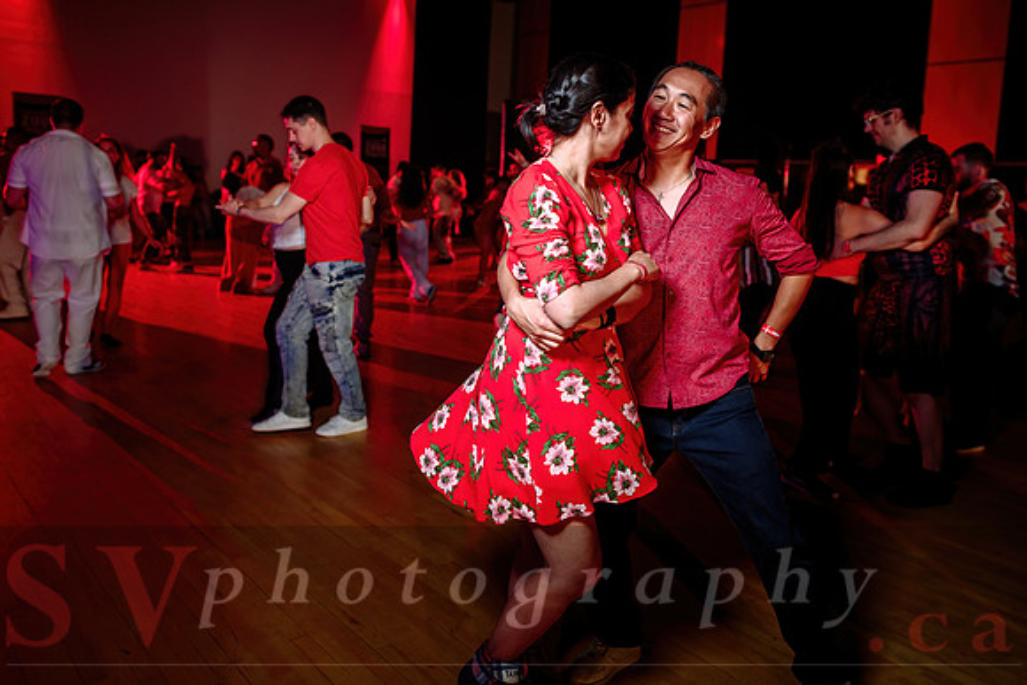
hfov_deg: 65.3
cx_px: 514
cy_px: 284
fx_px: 802
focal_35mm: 28
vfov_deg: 46.1
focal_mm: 24
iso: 800
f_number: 1.8
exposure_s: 1/50
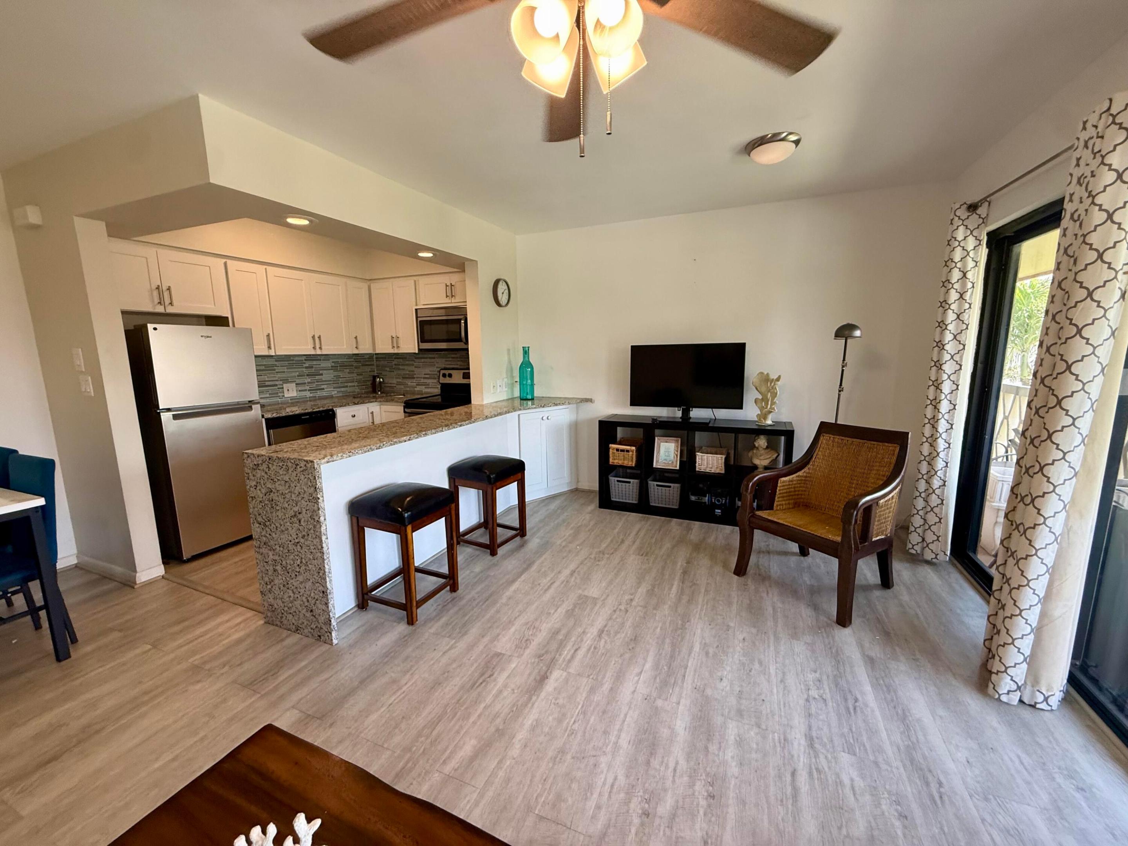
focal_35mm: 14
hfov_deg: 102.1
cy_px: 423
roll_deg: +1.2
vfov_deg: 85.7
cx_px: 564
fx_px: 456
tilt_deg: -8.6
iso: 200
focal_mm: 2.22
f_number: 2.2
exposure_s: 1/120
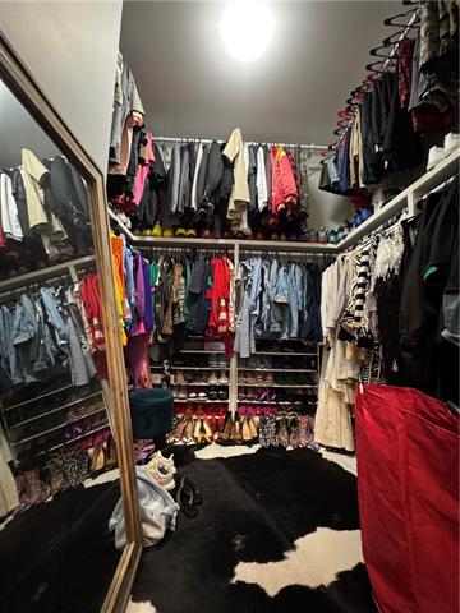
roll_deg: -1.7
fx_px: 248
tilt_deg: +7.2
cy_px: 306
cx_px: 230
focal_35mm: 14
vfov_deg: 102.1
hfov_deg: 85.7
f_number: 2.2
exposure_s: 1/40
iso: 1250
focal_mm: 2.22
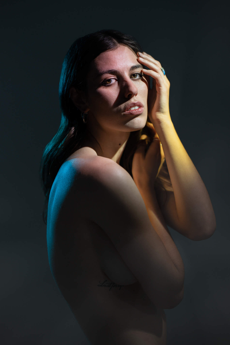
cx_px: 115
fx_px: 815
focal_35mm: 85
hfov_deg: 16.1
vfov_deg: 23.9
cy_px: 172
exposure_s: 1/100
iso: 64
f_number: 1.8
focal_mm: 85
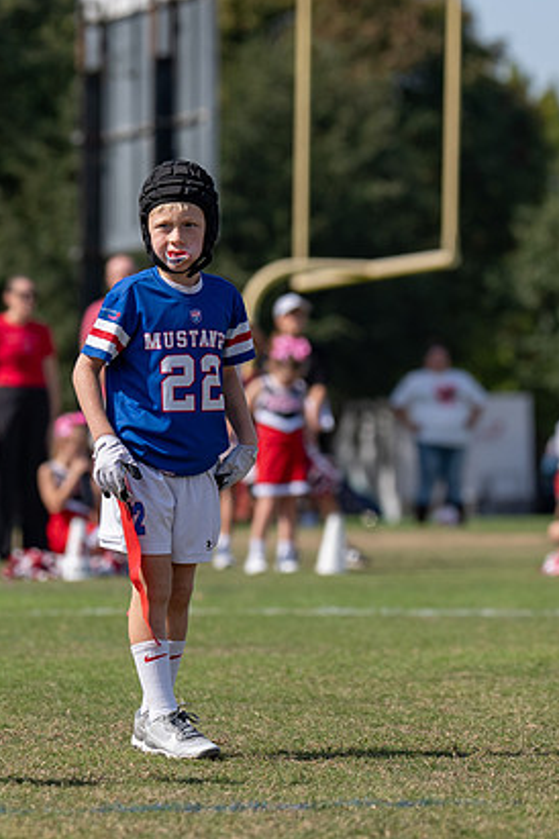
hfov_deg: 3.7
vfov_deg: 5.6
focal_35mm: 371
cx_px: 217
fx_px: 8641
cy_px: 364
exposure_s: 1/1600
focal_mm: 119
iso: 100
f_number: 2.8
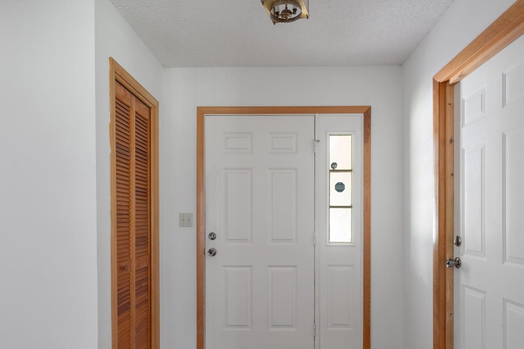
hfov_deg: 76.0
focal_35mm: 23
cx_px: 280
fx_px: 335
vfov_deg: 54.4
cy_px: 221
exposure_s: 8
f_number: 8
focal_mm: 18
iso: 320
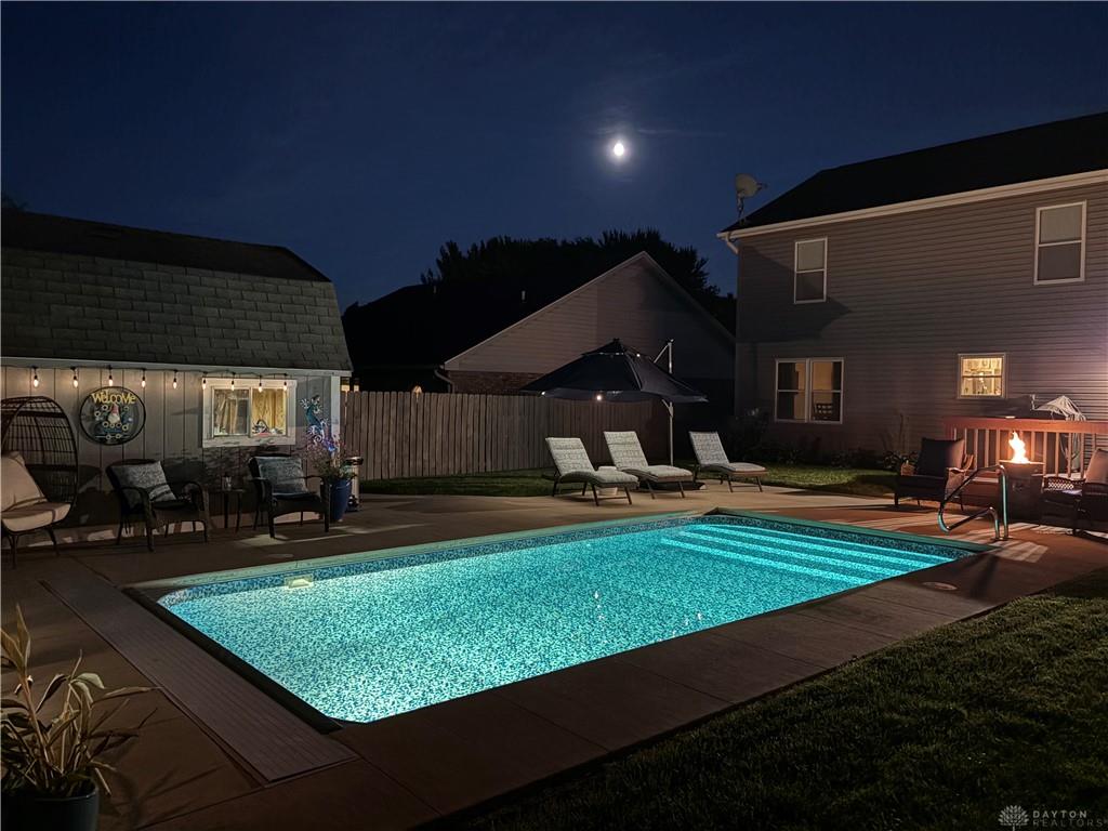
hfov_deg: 67.3
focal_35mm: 26
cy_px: 416
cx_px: 554
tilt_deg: -0.6
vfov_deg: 53.1
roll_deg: -0.9
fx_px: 832
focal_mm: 5.96
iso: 640
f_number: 1.6
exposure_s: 1/15
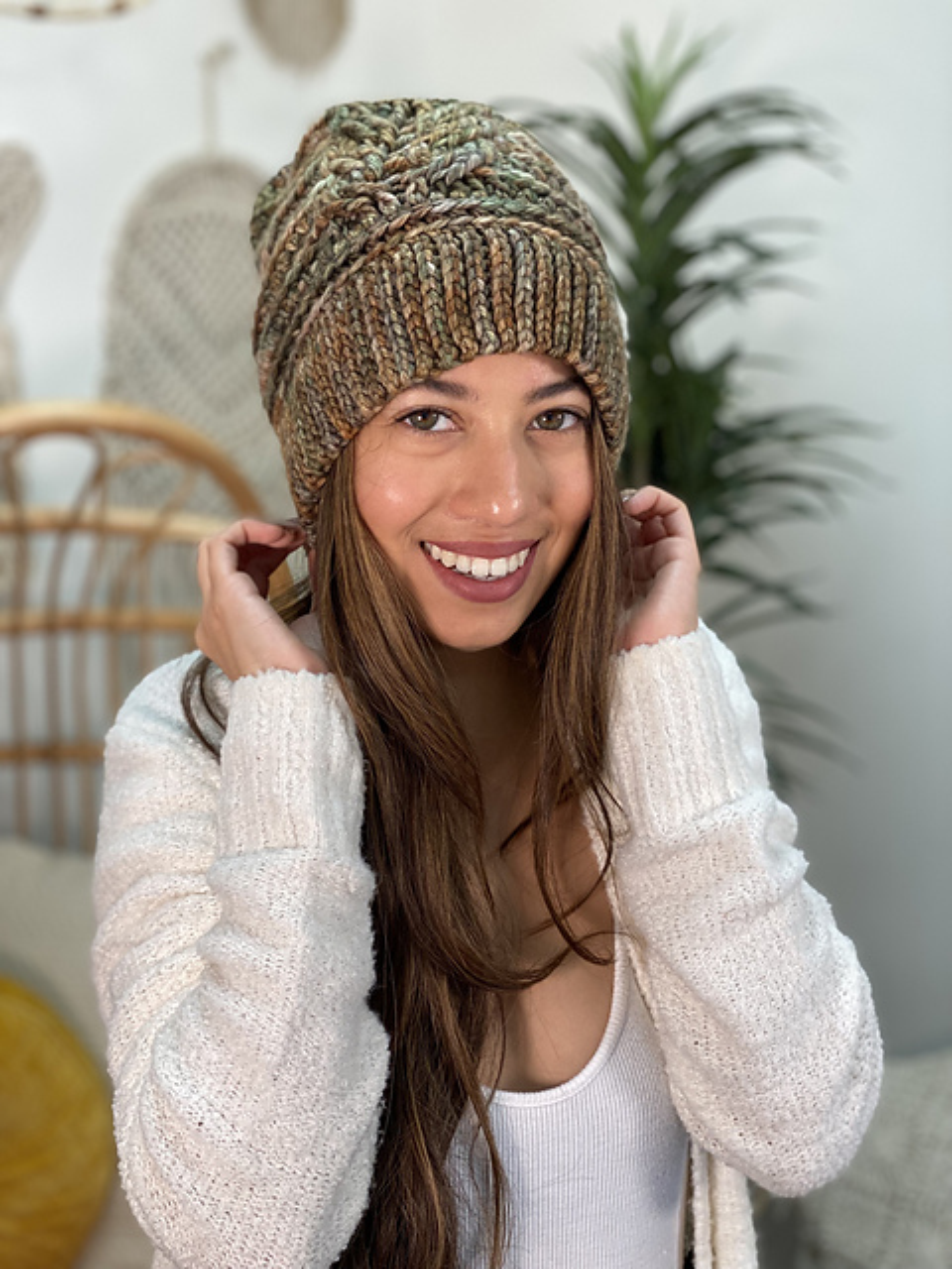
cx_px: 476
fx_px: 1907
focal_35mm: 52
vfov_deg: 36.8
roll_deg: -1.3
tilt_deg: -11.0
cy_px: 634
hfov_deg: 28.0
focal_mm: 6
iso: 100
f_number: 2
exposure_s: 1/120
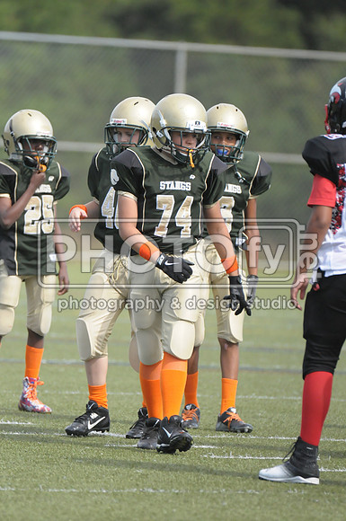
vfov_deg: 3.9
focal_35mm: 525
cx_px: 173
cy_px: 260
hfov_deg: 2.6
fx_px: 7591
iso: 1600
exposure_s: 1/5000
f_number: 4
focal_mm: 350
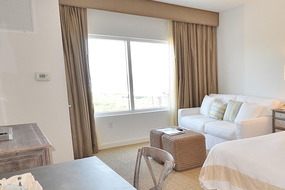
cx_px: 274
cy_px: 108
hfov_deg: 49.8
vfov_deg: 40.9
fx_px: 253
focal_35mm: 32
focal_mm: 10
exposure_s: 1/125
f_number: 4
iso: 560
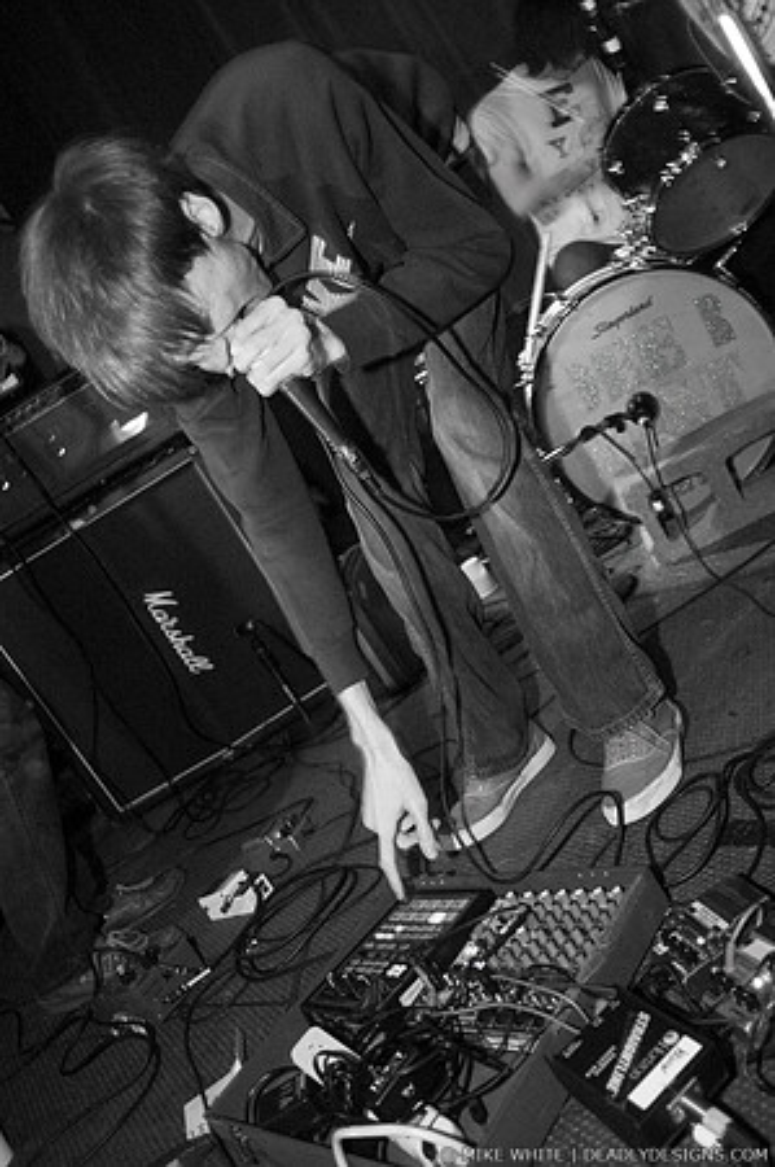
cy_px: 584
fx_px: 971
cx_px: 388
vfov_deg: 62.0
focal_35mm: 30
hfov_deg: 43.5
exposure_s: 1/15
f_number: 2.8
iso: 800
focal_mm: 20
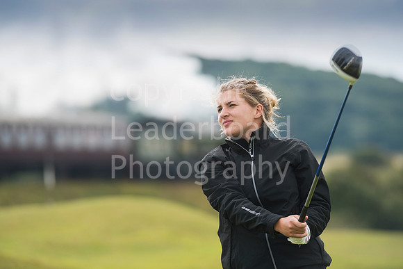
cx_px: 202
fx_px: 3359
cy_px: 134
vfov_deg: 4.6
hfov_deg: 6.9
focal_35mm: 300
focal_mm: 300
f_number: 6.3
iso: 800
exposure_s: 1/1600
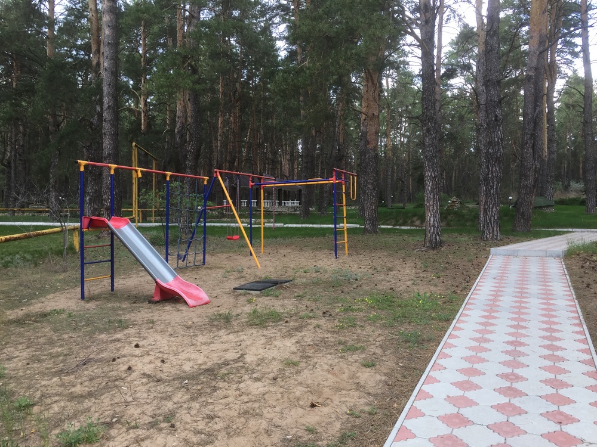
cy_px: 224
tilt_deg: -0.6
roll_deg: -1.5
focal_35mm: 29
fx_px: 500
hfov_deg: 61.7
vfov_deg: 48.2
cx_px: 298
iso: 32
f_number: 2.2
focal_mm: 4.15
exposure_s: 1/141
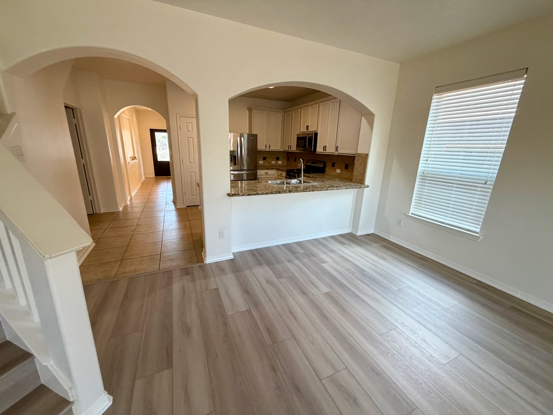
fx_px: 224
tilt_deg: -15.2
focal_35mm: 14
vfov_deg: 85.7
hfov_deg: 102.1
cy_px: 208
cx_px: 276
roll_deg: -3.7
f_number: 2.2
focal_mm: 2.22
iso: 200
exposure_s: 1/120
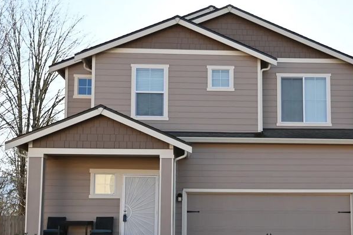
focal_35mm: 51
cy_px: 176
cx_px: 227
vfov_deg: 26.1
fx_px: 500
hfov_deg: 38.6
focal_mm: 20
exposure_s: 1/250
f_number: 5.6
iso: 160
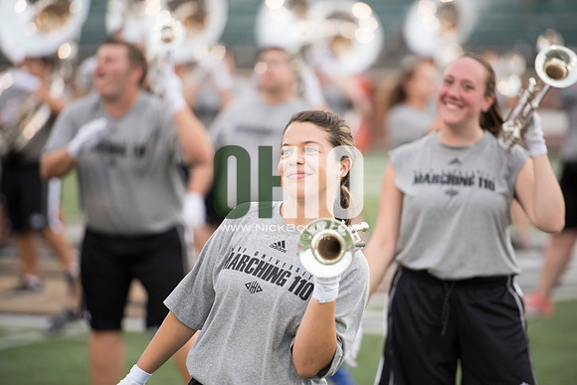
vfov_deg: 6.9
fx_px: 3206
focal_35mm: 200
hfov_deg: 10.3
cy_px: 192
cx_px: 288
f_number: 2.8
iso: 1000
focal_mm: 200
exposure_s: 1/1250
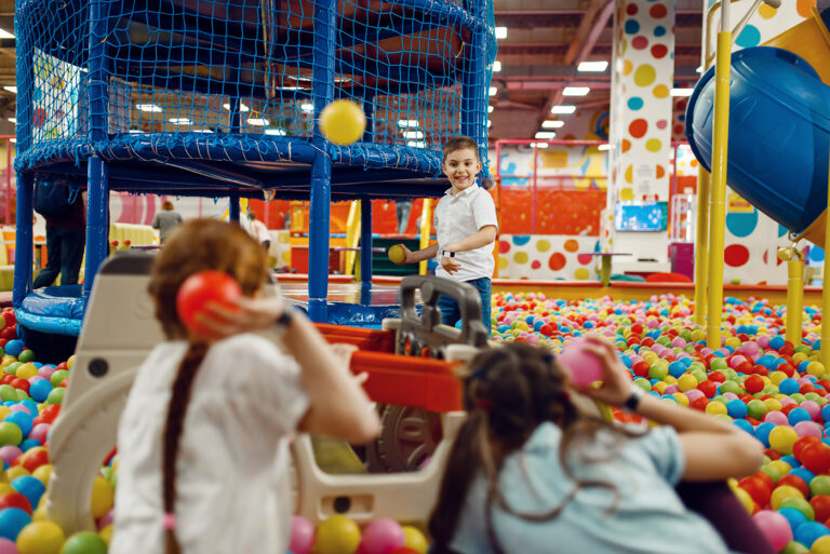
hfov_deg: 54.4
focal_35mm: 35
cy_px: 277
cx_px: 415
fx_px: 807
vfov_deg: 37.9
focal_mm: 35
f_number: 1.8
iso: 1000
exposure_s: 1/200
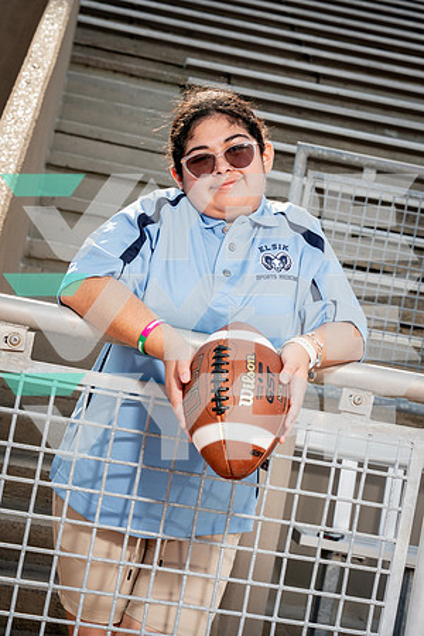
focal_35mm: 70
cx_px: 212
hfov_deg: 19.5
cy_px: 318
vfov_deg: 28.8
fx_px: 1237
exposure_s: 1/250
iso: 250
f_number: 8
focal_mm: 70
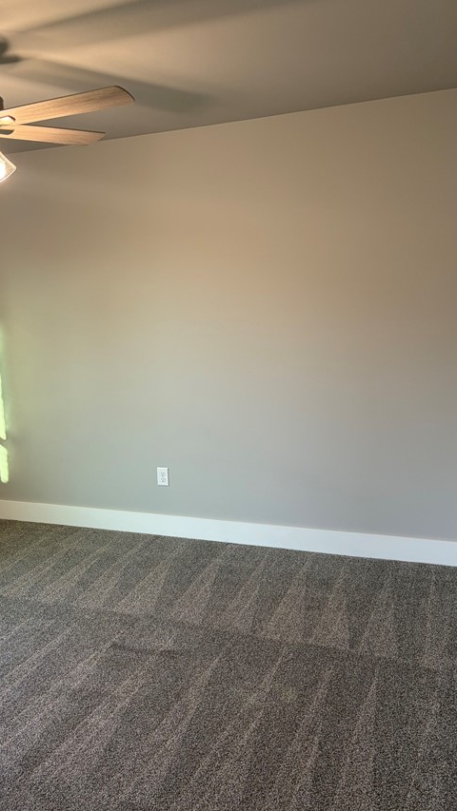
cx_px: 119
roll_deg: +2.6
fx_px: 732
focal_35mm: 34
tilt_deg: -11.0
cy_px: 427
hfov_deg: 34.0
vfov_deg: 58.0
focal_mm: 5.96
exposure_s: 1/60
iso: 100
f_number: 1.6
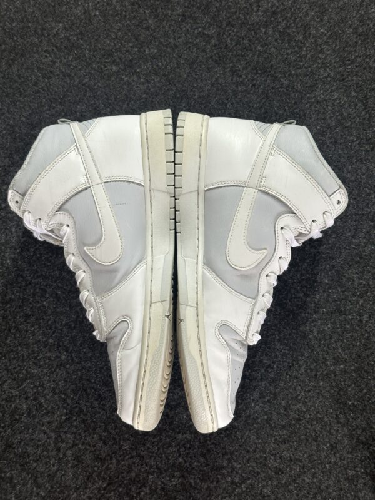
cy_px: 250
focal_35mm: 48
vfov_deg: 39.6
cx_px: 188
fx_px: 693
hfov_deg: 30.3
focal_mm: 6.86
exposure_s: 1/50
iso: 125
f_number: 1.78
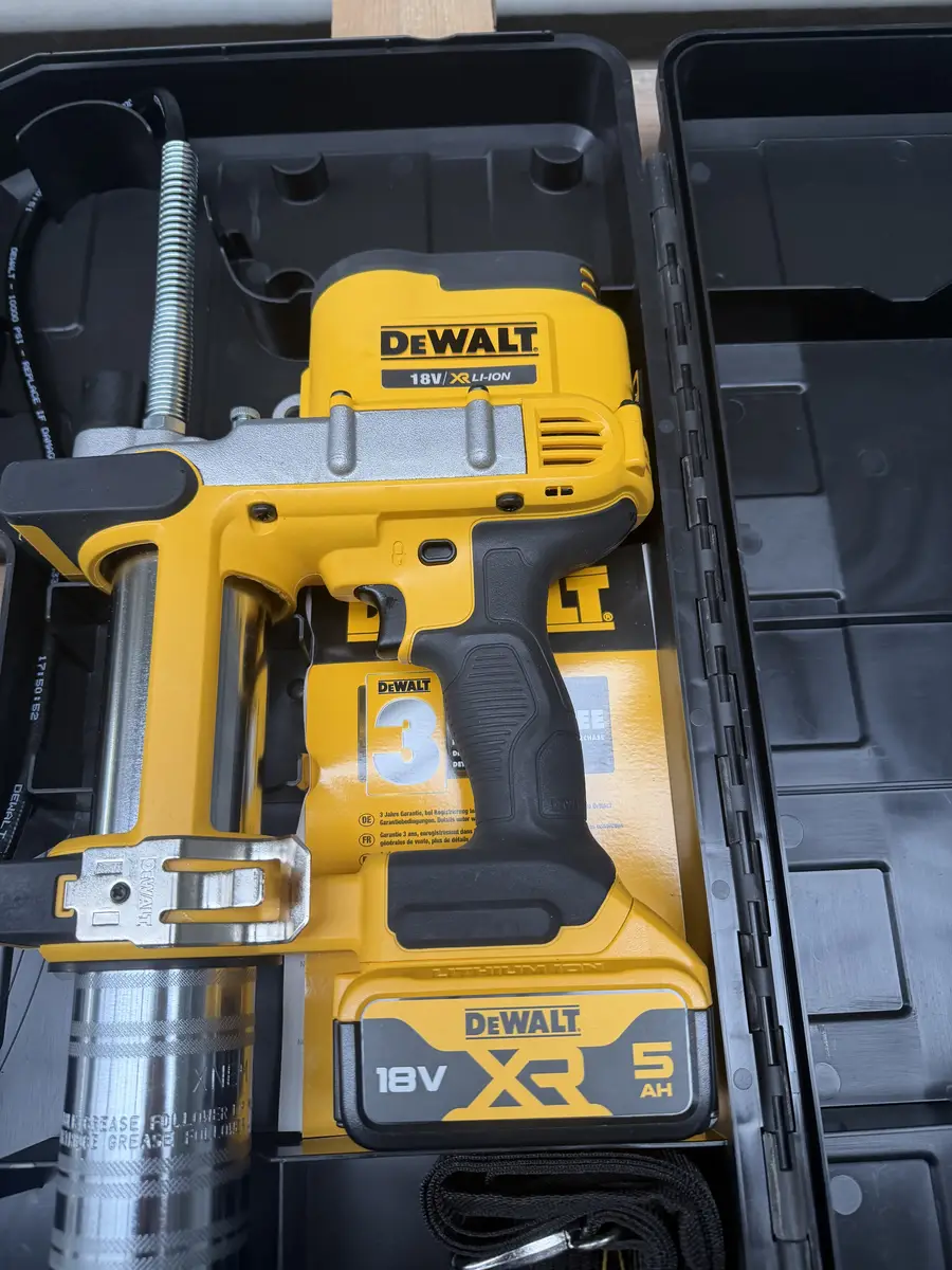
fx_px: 880
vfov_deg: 71.6
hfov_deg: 56.8
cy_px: 635
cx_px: 476
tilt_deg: -72.1
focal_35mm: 24
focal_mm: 6.76
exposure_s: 1/121
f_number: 1.78
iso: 200
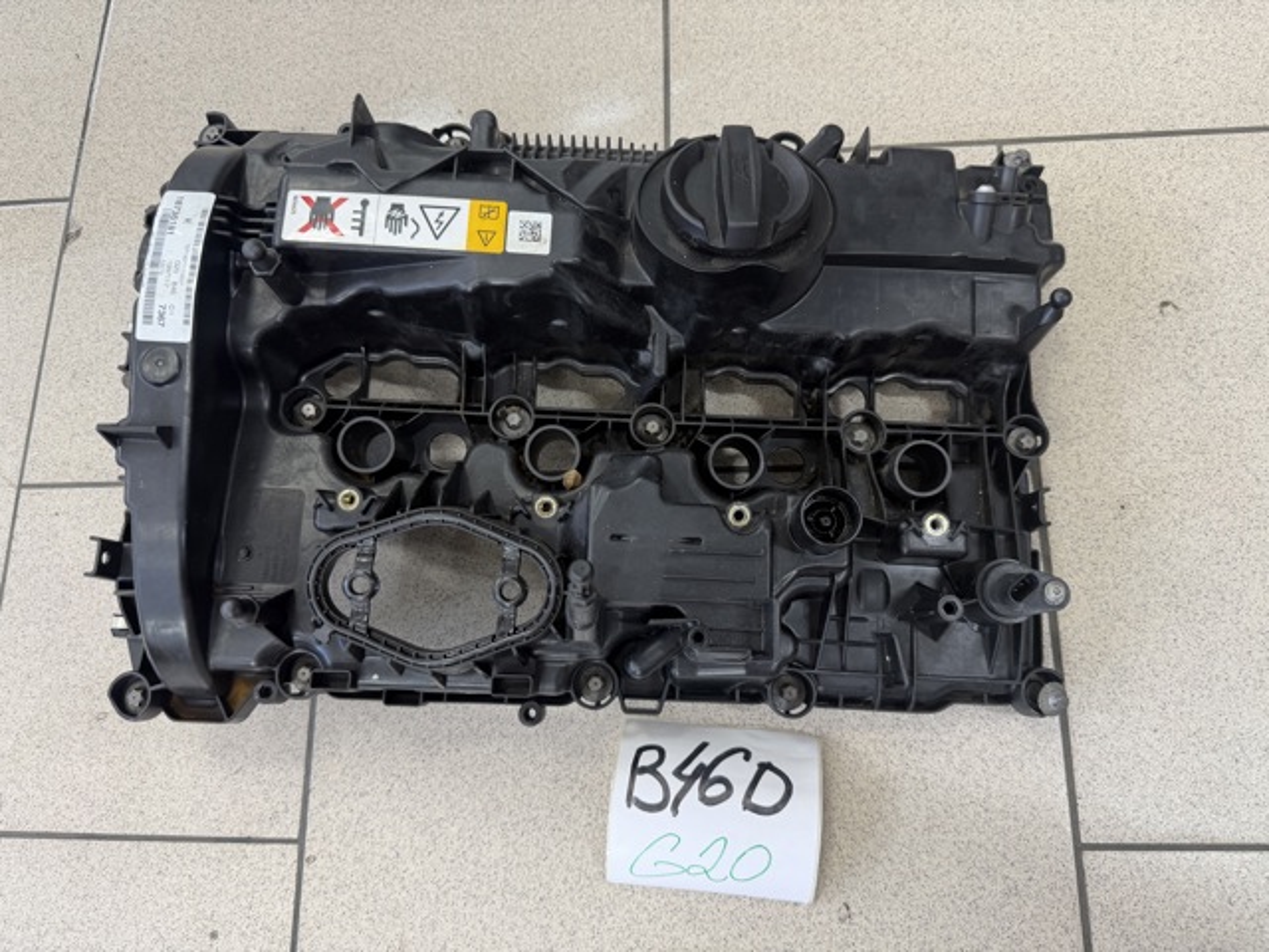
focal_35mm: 24
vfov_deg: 56.8
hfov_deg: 71.6
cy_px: 476
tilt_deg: -74.1
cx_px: 634
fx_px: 880
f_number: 1.78
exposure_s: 1/50
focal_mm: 6.76
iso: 100
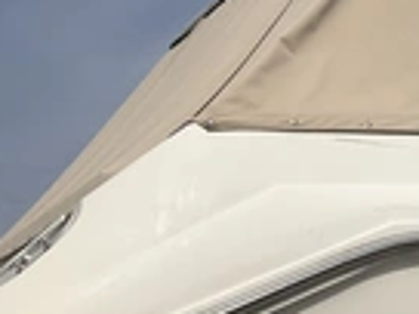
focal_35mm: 85
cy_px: 58
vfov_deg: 17.2
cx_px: 607
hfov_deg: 20.2
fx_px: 1029
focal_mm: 3
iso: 25
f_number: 1.8
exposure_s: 1/7407
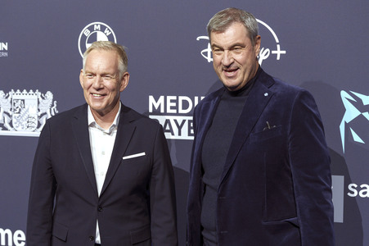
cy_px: 123
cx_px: 184
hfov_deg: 26.0
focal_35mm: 78
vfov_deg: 17.5
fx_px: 799
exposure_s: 1/250
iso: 800
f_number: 4
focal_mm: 78
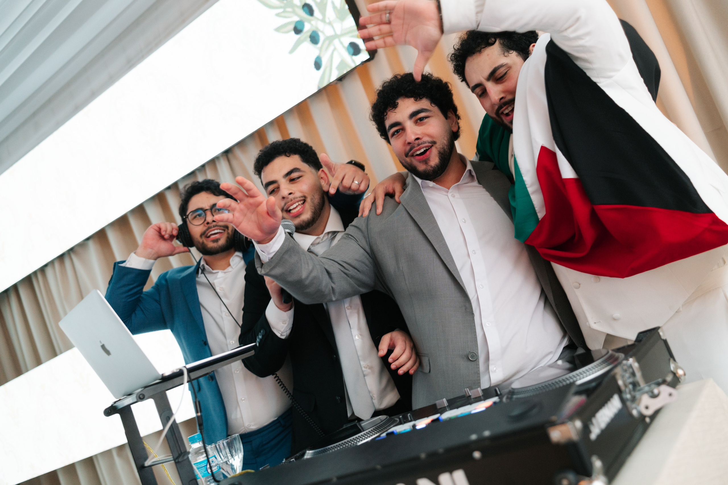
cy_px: 242
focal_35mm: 36
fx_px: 719
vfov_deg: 37.3
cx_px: 364
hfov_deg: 53.7
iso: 800
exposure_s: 1/160
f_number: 2.5
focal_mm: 35
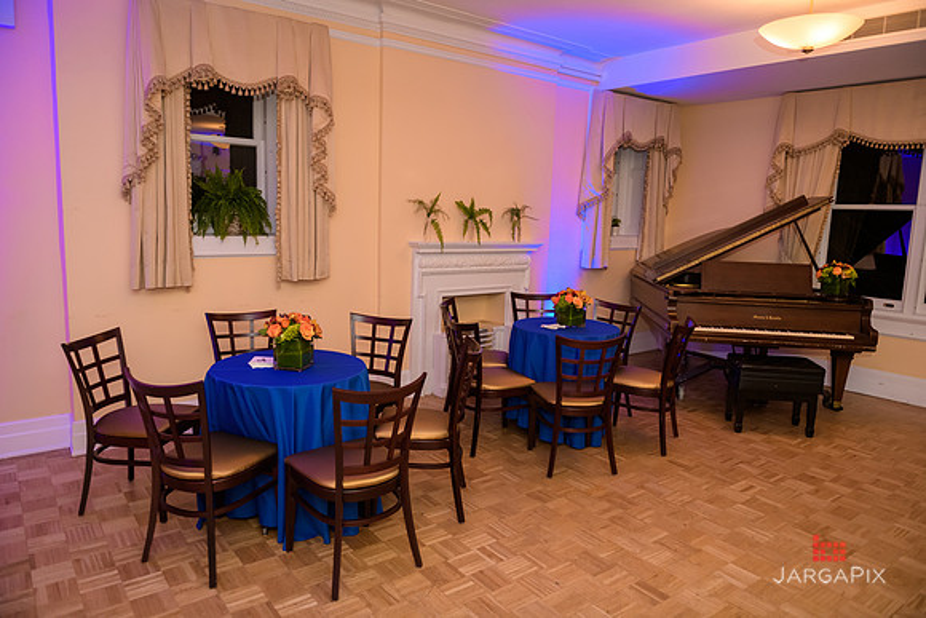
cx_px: 463
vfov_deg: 53.2
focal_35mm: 24
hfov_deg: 73.7
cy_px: 309
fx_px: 617
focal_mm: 24
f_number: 3.2
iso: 1600
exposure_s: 1/125
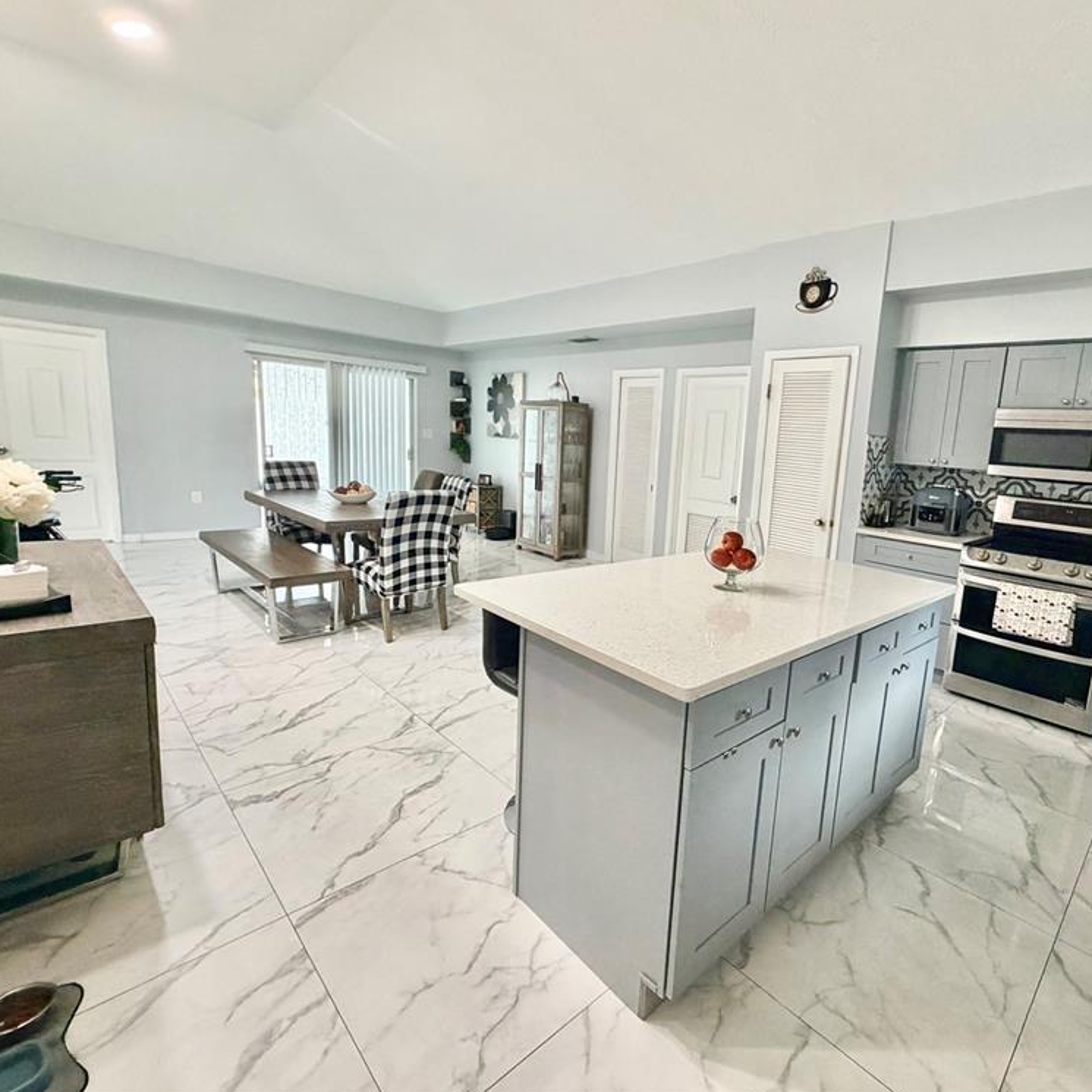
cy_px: 536
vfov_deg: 84.0
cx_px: 674
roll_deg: -3.3
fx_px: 607
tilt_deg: -8.6
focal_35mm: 17
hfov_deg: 82.6
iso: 250
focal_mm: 2.22
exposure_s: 1/60
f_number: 2.2
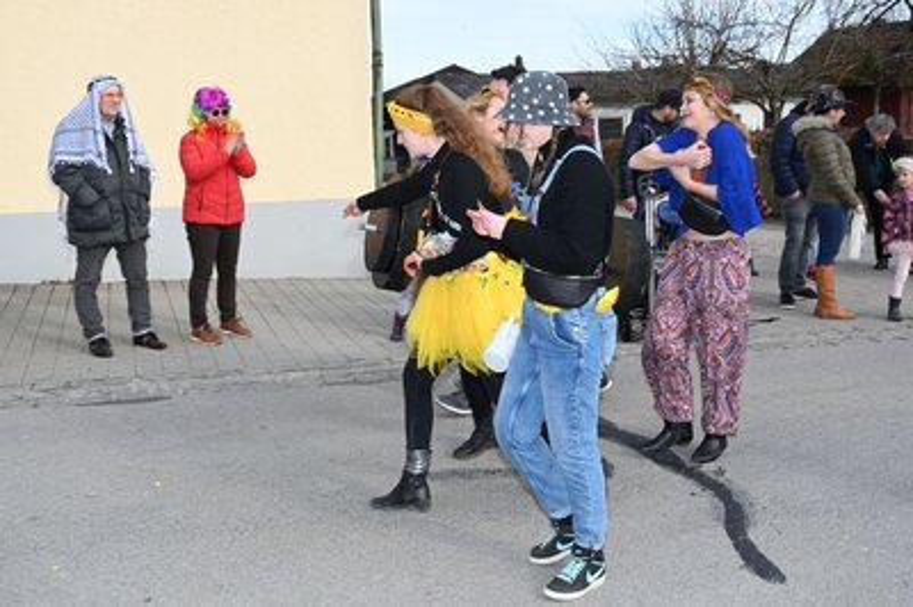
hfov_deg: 45.5
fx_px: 1090
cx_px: 456
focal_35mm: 43
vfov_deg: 31.1
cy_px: 304
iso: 1000
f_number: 20
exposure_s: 1/200
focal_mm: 43
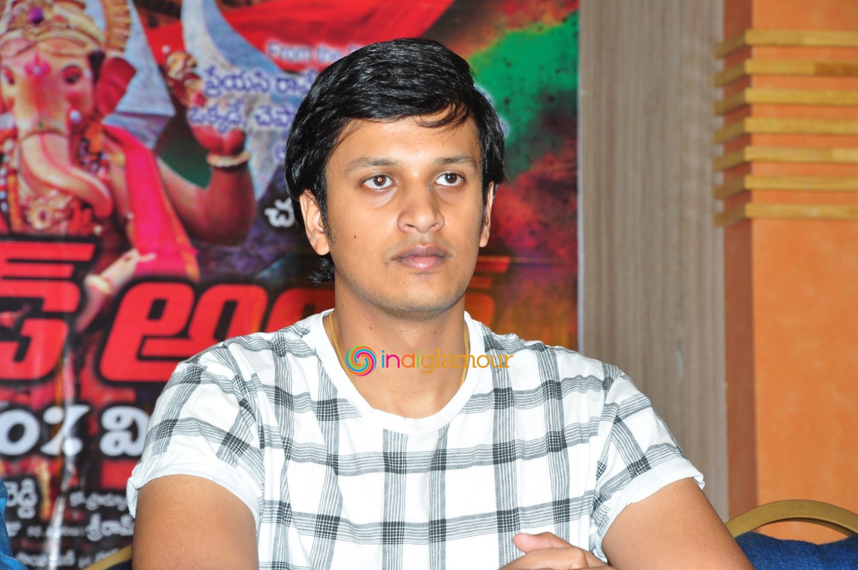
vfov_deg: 8.7
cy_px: 285
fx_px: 3749
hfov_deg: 13.1
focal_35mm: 158
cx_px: 429
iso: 500
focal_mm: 105
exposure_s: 1/125
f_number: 9
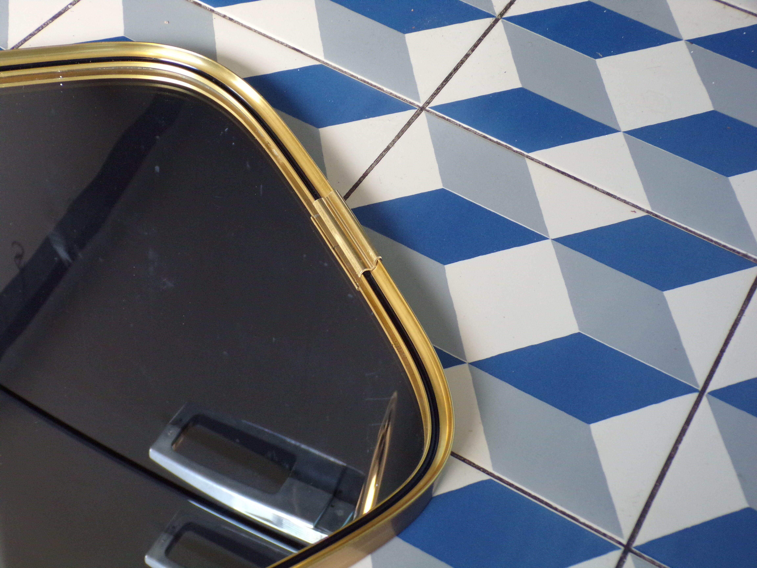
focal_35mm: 56
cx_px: 378
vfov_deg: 26.1
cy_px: 284
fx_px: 1225
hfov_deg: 34.3
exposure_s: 1/17
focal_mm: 10.1
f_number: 3.7
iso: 261
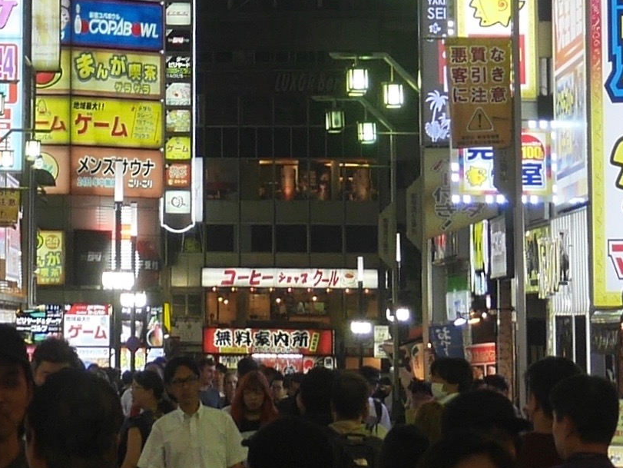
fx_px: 4357
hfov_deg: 8.1
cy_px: -566
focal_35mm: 242
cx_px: -76
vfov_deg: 5.9
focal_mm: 22
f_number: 4.7
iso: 320
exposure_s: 1/60
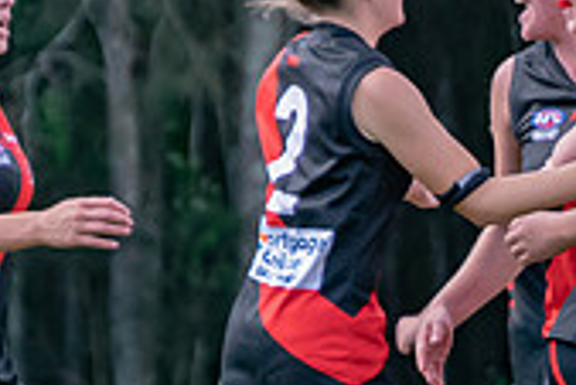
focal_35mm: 1401
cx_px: 747
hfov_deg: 1.5
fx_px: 22435
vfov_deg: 1.0
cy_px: 533
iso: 800
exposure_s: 1/1000
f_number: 6.3
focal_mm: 220
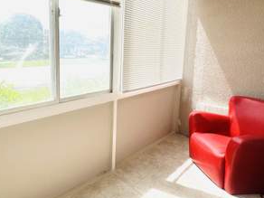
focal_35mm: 23
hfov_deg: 70.9
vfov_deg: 58.2
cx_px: 80
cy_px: 75
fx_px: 175
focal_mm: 2.22
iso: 40
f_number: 2.2
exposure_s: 1/287
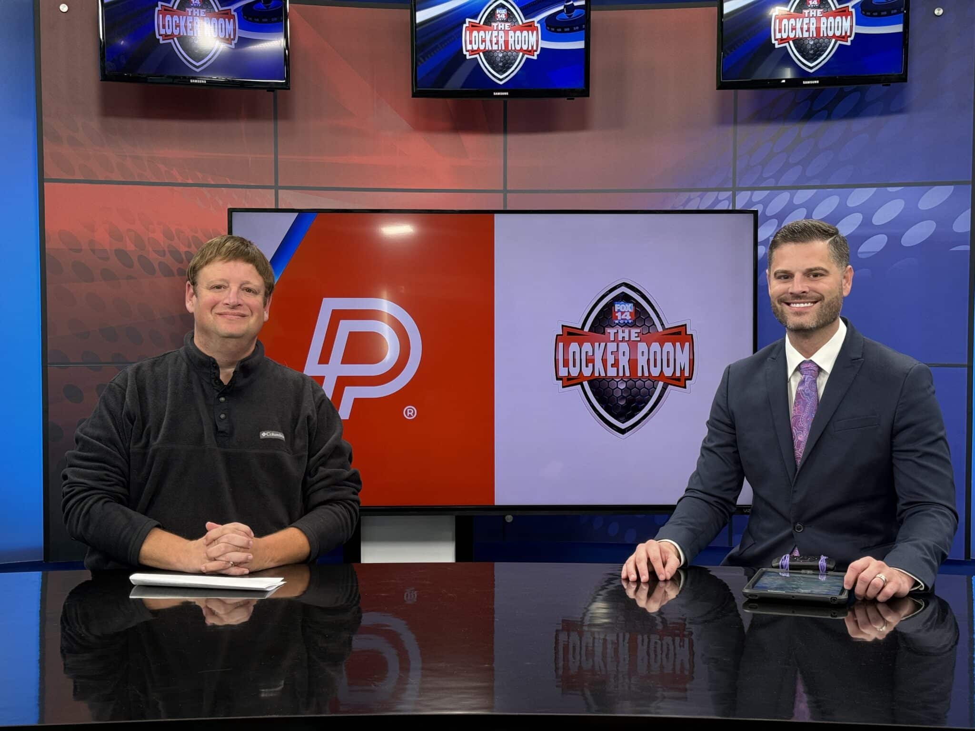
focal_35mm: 48
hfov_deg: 39.7
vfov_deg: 30.3
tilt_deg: -1.5
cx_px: 488
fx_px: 1352
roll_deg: +0.3
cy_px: 366
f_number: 1.78
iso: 50
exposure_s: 1/60
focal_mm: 6.76
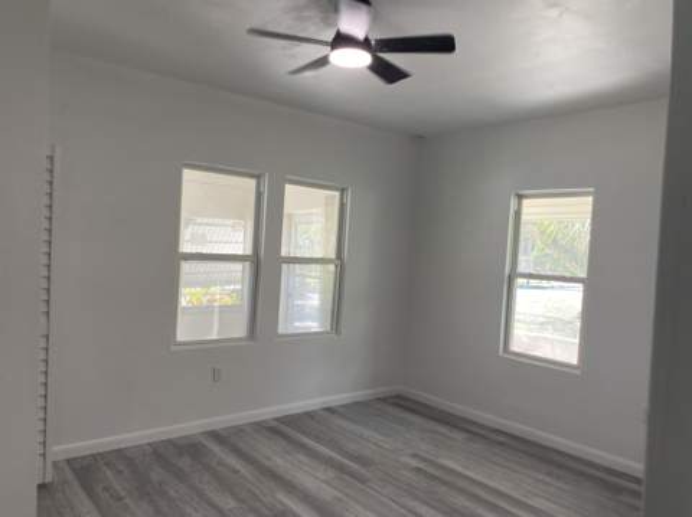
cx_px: 346
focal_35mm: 26
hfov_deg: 67.4
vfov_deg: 53.0
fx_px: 519
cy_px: 258
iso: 100
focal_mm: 4.25
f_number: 1.8
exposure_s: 1/120
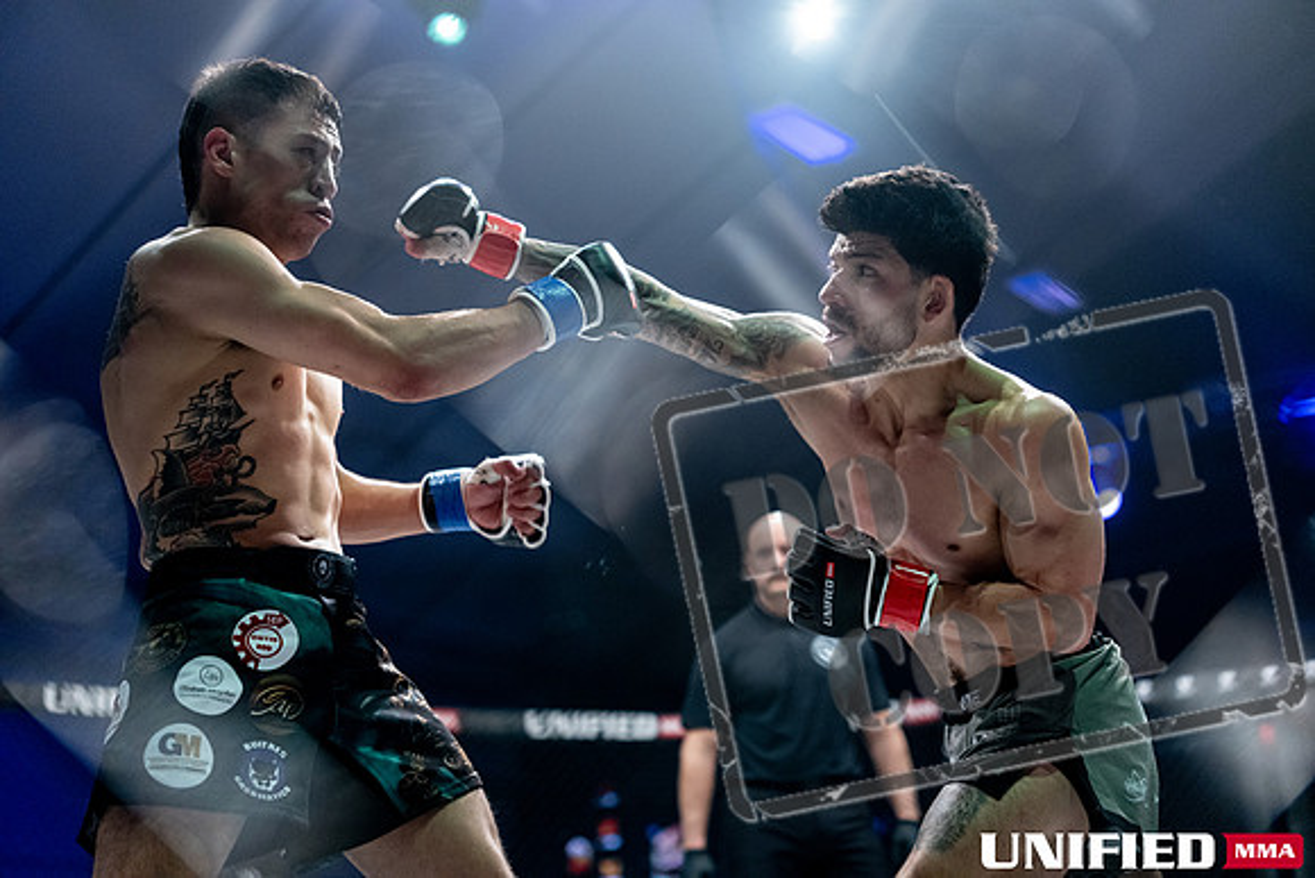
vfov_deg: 27.0
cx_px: 658
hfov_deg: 39.6
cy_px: 439
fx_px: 1827
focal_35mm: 50
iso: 3200
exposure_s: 1/1250
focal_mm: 50
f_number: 2
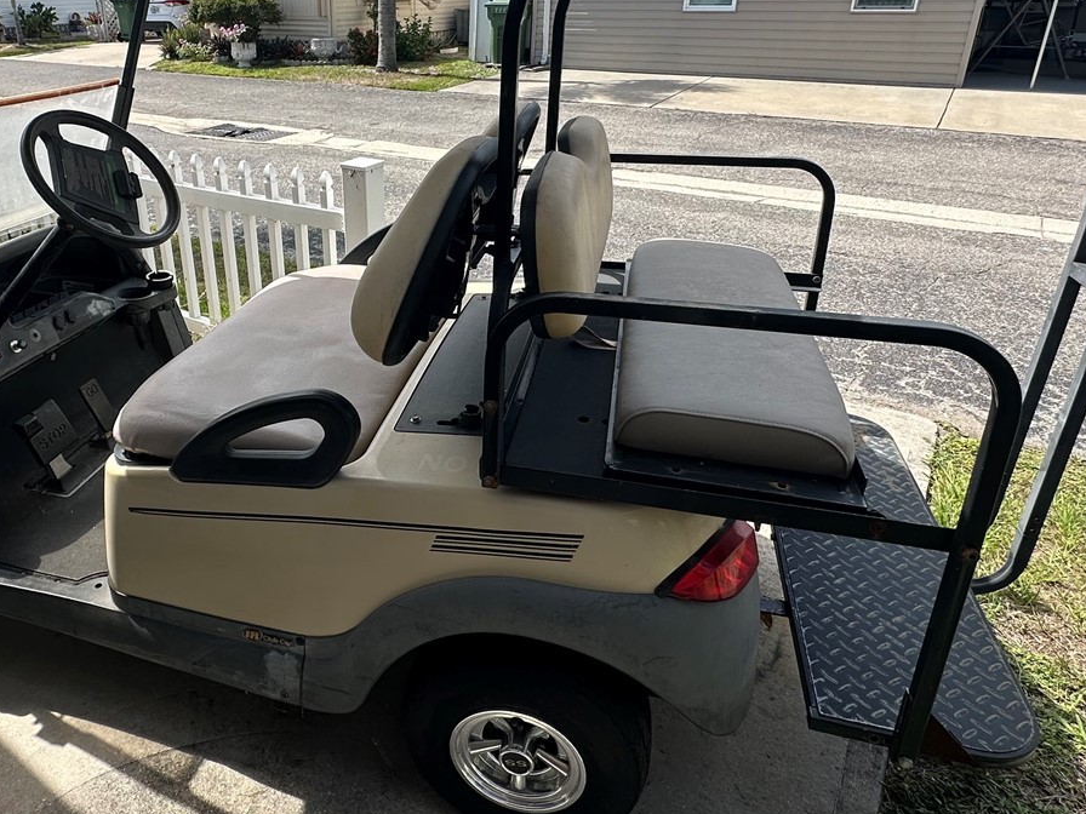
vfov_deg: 54.3
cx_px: 400
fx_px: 784
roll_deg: +1.2
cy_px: 306
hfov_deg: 68.2
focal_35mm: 25
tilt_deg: -21.3
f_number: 2.2
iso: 40
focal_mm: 2.22
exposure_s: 1/1114
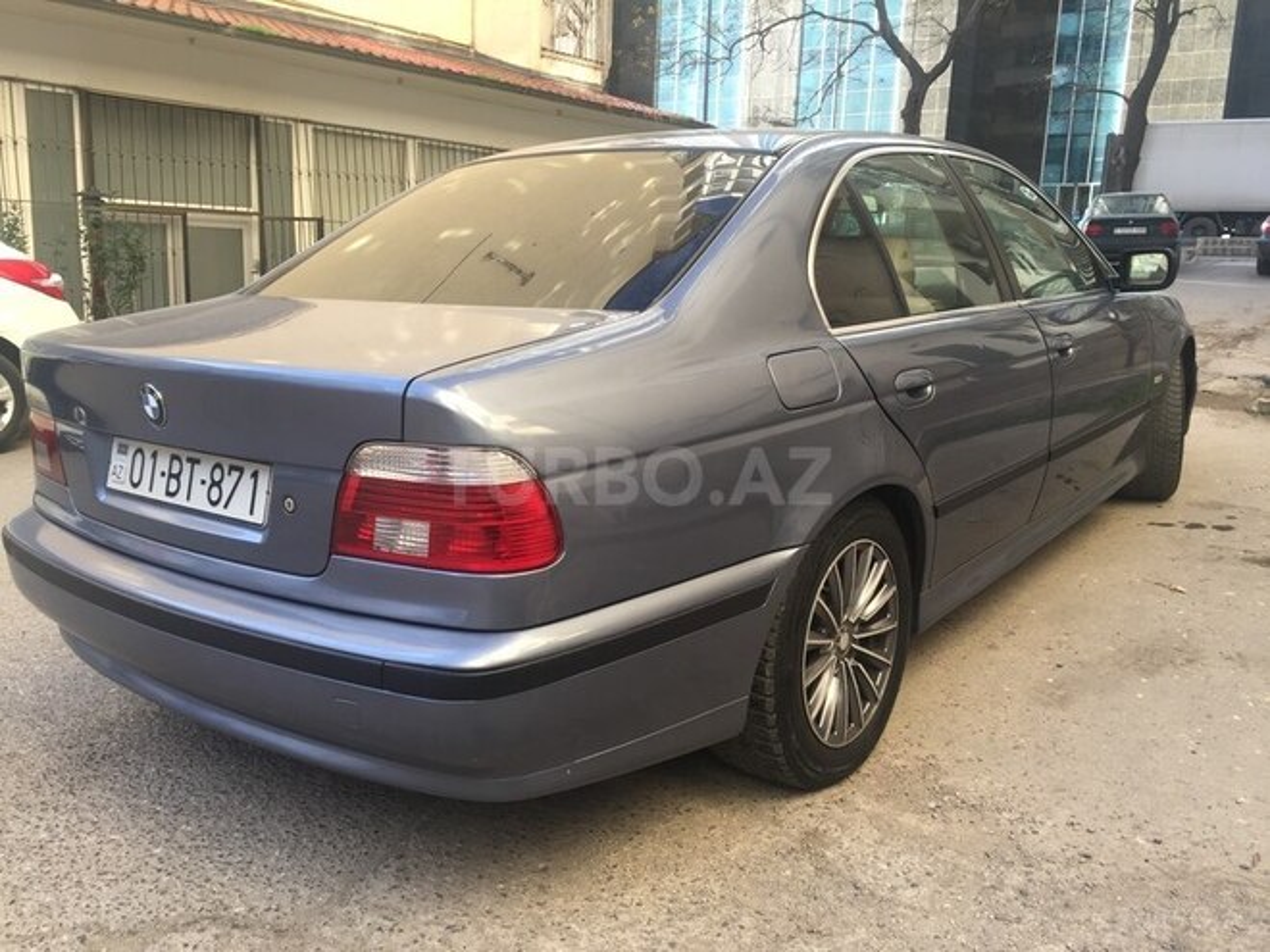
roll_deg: -2.4
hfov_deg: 61.7
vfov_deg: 48.2
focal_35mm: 29
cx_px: 635
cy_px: 476
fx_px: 1064
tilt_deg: -10.8
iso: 32
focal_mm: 4.15
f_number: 2.2
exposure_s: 1/125
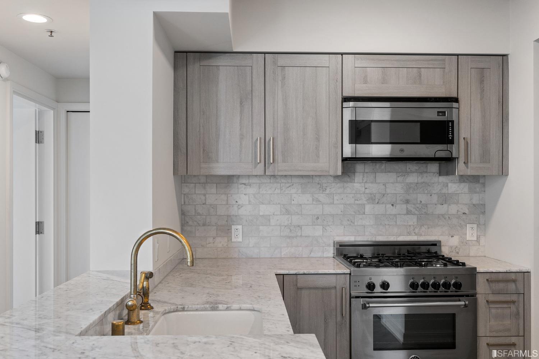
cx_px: 270
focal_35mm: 35
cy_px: 180
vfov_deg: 37.8
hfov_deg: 54.5
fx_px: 524
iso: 320
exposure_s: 1/6
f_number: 8
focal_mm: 35
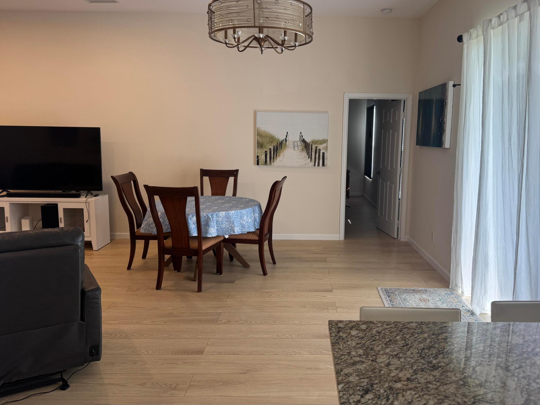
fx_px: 437
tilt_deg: -7.5
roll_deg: -1.2
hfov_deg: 63.1
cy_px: 194
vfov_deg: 49.7
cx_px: 310
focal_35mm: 28
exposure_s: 1/121
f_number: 1.78
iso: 80
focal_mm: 6.76
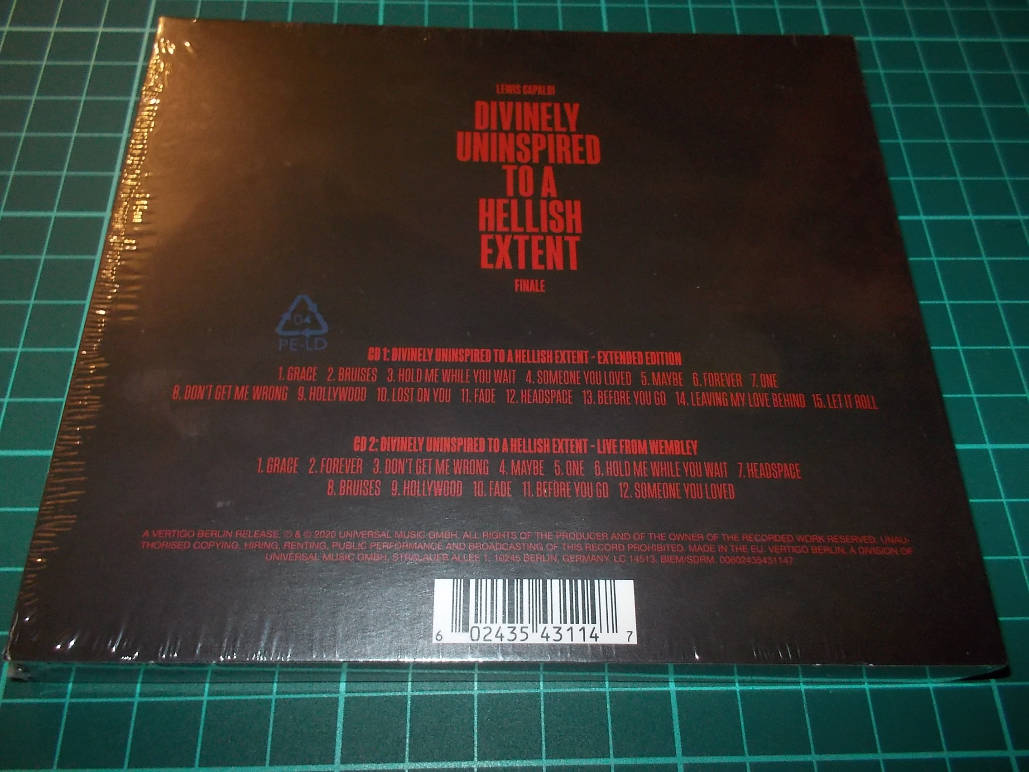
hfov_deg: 61.7
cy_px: 386
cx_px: 514
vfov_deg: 48.2
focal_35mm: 29
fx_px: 862
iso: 200
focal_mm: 4.1
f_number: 3.3
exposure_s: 1/30
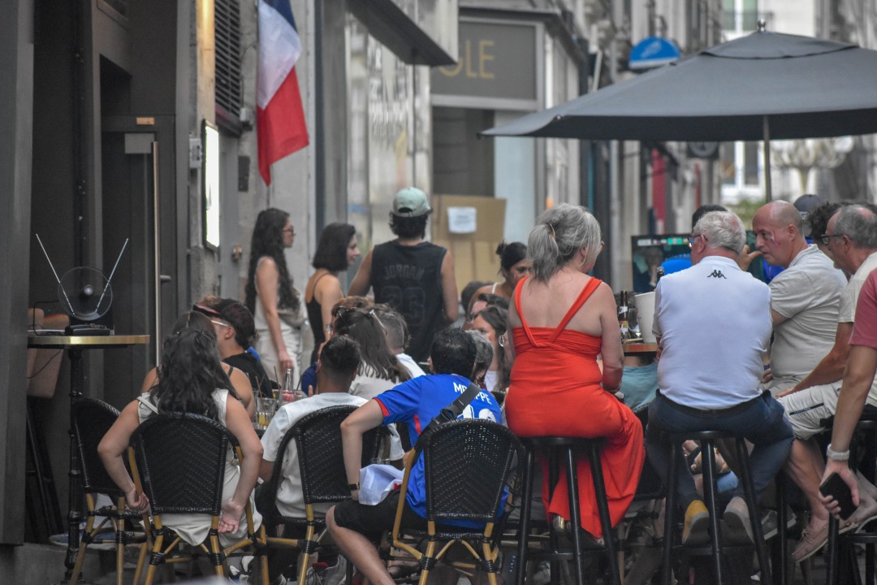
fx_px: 6212
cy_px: 292
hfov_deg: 8.1
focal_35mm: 255
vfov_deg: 5.4
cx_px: 438
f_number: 5
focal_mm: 170
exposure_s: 1/250
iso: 3200
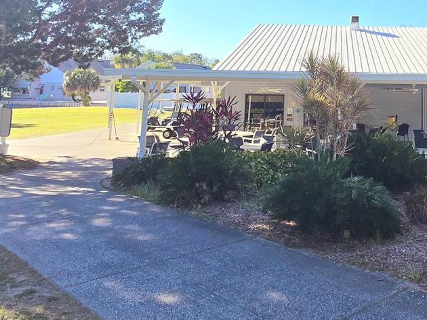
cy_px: 42
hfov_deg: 51.2
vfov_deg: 40.2
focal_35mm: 33
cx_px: 353
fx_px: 407
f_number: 2.2
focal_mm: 2.2
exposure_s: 1/833
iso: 50
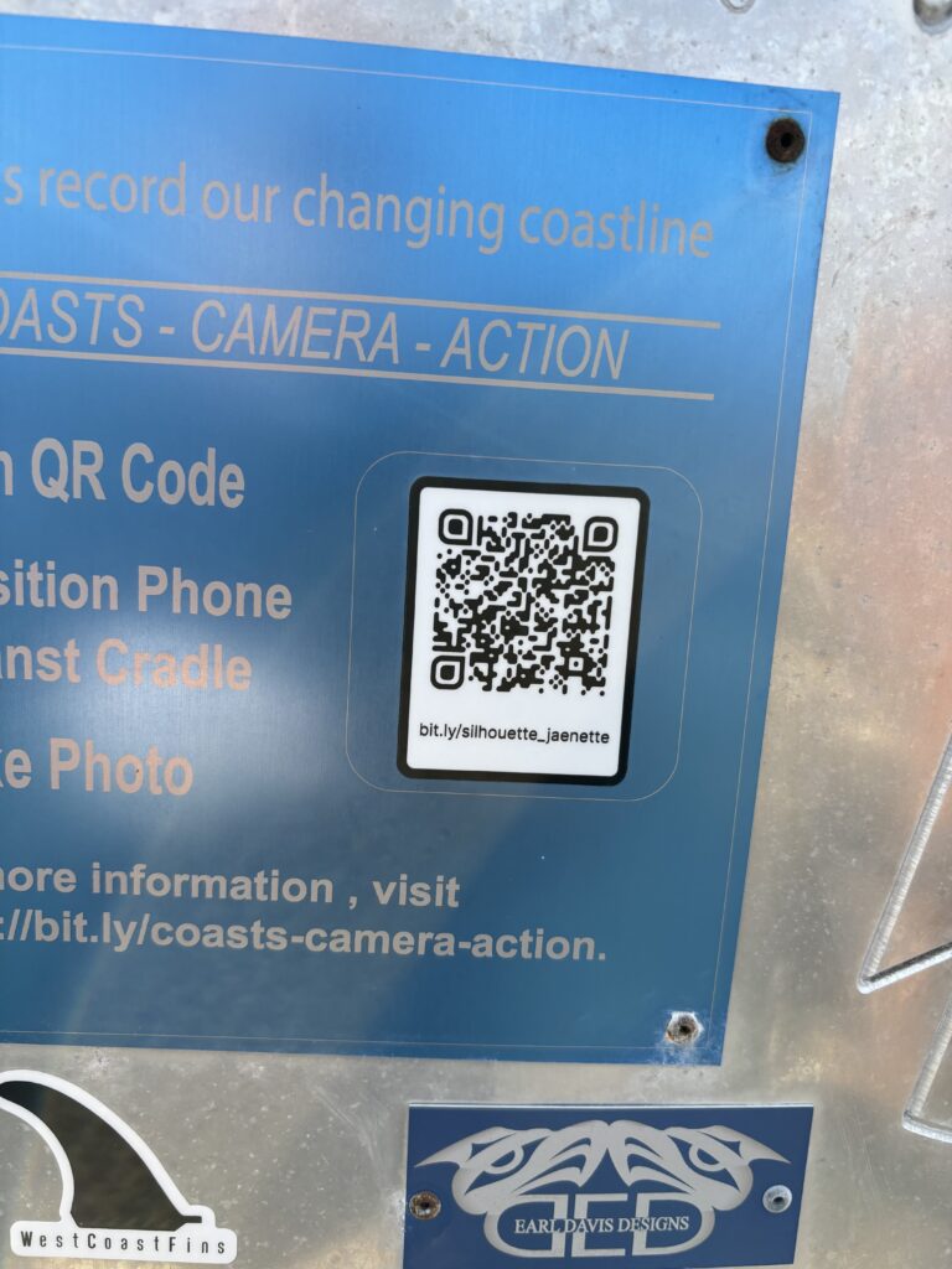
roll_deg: -4.9
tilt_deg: -10.7
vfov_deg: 67.3
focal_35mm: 26
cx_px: 476
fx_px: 953
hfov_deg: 53.1
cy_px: 634
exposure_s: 1/910
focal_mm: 5.96
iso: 50
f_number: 1.6
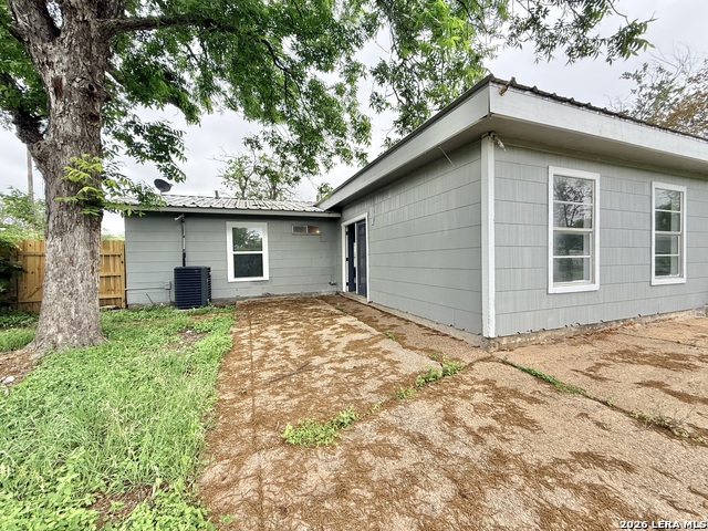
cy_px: 266
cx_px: 354
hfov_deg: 102.1
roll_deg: +1.1
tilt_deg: -1.0
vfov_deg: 85.7
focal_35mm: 14
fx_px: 286
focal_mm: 2.22
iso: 64
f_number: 2.2
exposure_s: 1/554
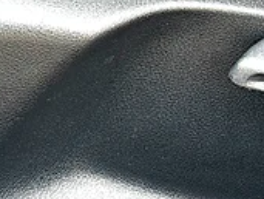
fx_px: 1498
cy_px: -66
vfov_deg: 7.5
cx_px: 227
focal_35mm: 196
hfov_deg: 10.0
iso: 50
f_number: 1.78
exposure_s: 1/122
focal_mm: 6.86
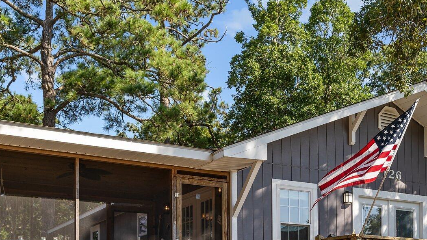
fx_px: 555
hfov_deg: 41.8
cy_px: 260
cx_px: 267
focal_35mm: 49
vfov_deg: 23.1
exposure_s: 1/400
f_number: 5
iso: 125
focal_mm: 24
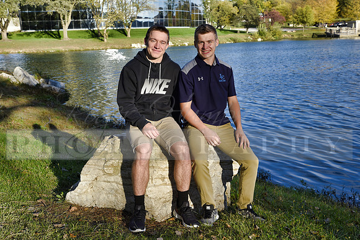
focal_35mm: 46
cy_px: 120
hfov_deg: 42.7
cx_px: 180
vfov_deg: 29.3
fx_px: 460
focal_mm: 46
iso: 200
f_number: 8
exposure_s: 1/250
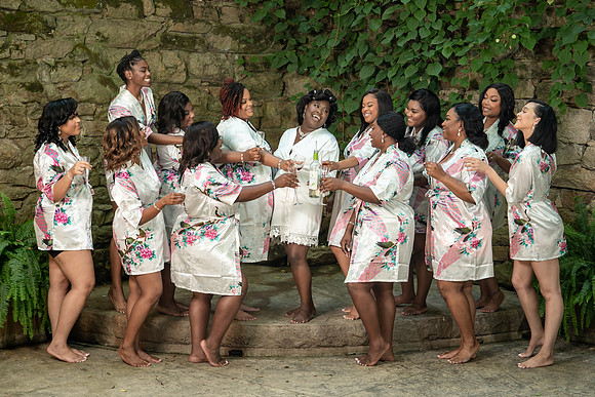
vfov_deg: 18.2
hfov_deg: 27.0
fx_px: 1240
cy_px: 198
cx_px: 298
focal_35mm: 75
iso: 400
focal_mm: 75
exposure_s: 1/200
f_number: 4
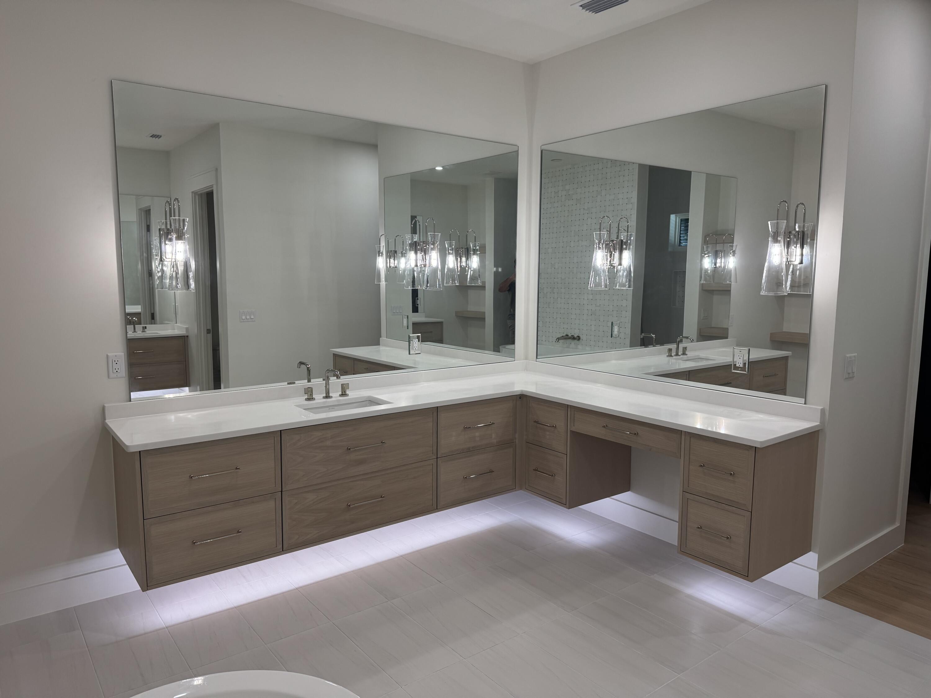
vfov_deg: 56.8
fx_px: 645
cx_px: 466
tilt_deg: -7.2
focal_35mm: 24
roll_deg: +0.4
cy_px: 349
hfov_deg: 71.6
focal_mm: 6.76
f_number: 1.78
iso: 100
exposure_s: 1/134
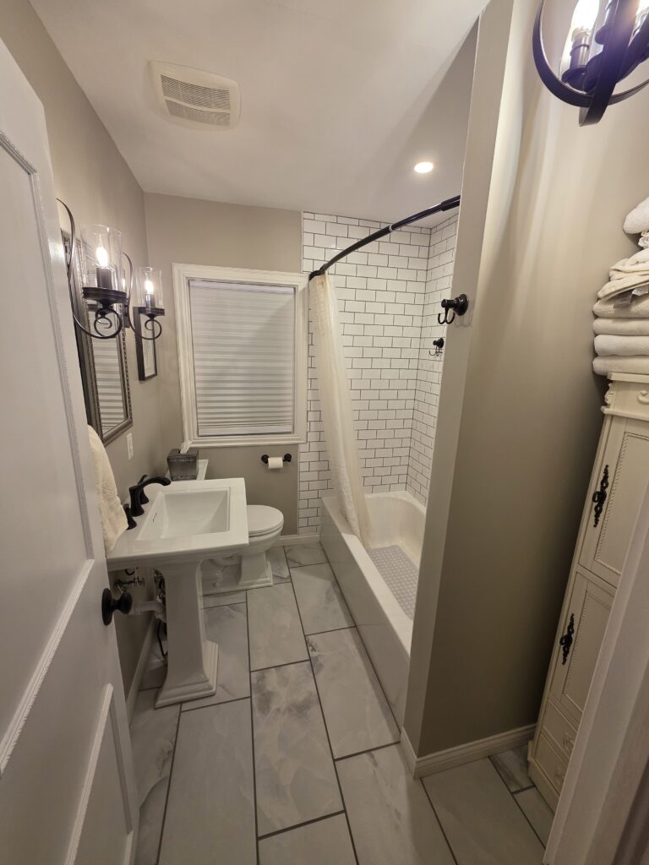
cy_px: 432
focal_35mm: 13
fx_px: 325
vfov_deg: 106.2
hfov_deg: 89.9
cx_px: 324
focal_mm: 2.2
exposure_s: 1/120
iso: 250
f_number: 1.9
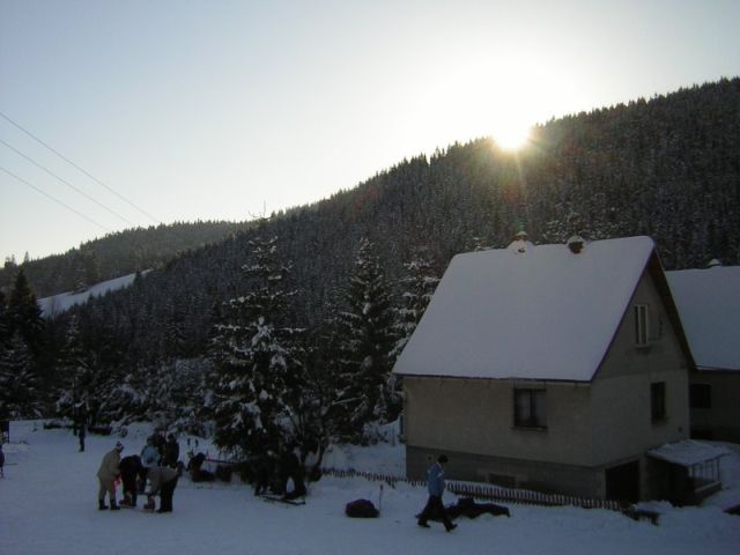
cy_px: 278
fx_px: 770
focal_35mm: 36
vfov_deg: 39.7
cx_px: 370
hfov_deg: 51.4
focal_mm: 4.7
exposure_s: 1/371
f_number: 5.2
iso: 50
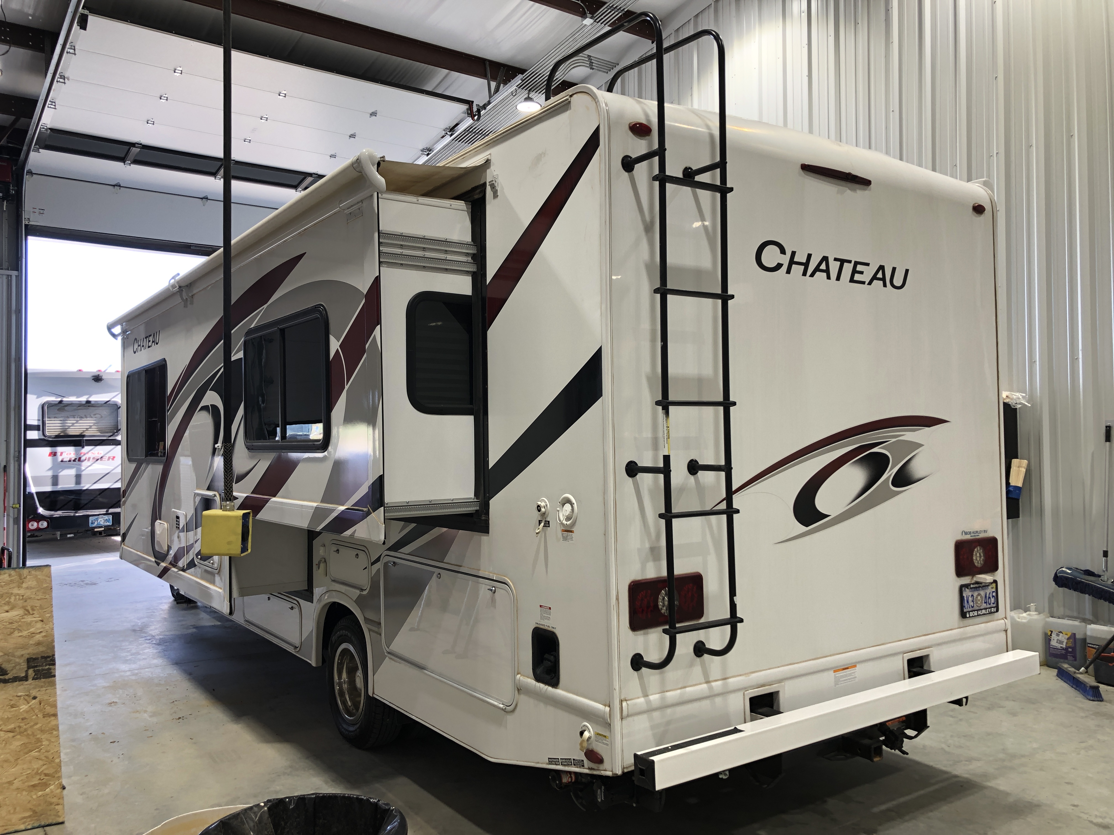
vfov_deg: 49.7
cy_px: 418
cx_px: 557
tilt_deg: +0.8
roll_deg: +0.1
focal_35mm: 28
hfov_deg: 63.4
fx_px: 901
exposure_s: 1/120
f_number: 1.8
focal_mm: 3.99
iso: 50
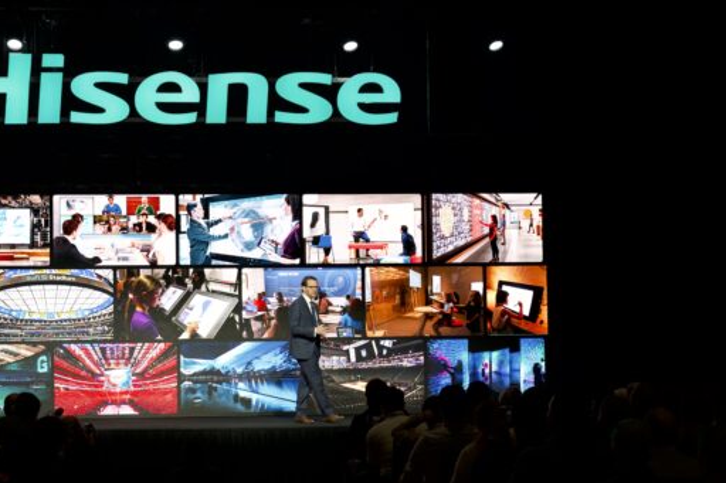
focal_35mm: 83
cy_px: 280
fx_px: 1673
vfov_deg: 16.4
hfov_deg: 24.4
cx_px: 261
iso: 1000
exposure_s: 1/160
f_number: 4
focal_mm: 61
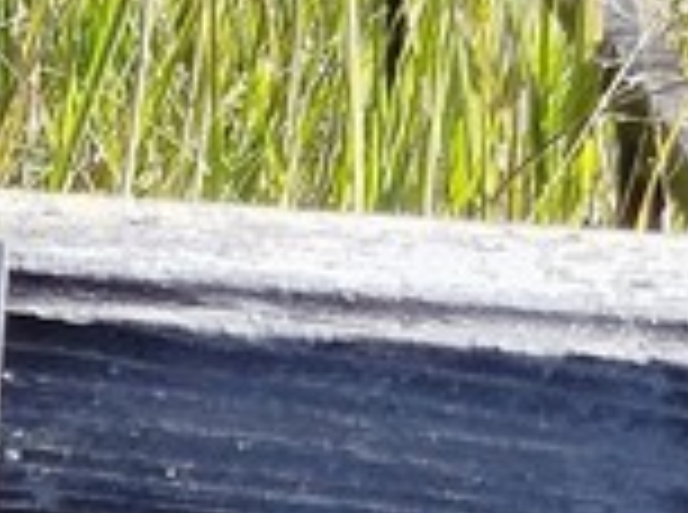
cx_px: -517
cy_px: 1166
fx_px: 3014
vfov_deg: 8.9
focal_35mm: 152
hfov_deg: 12.1
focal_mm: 5.31
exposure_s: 1/270
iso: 50
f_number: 1.7
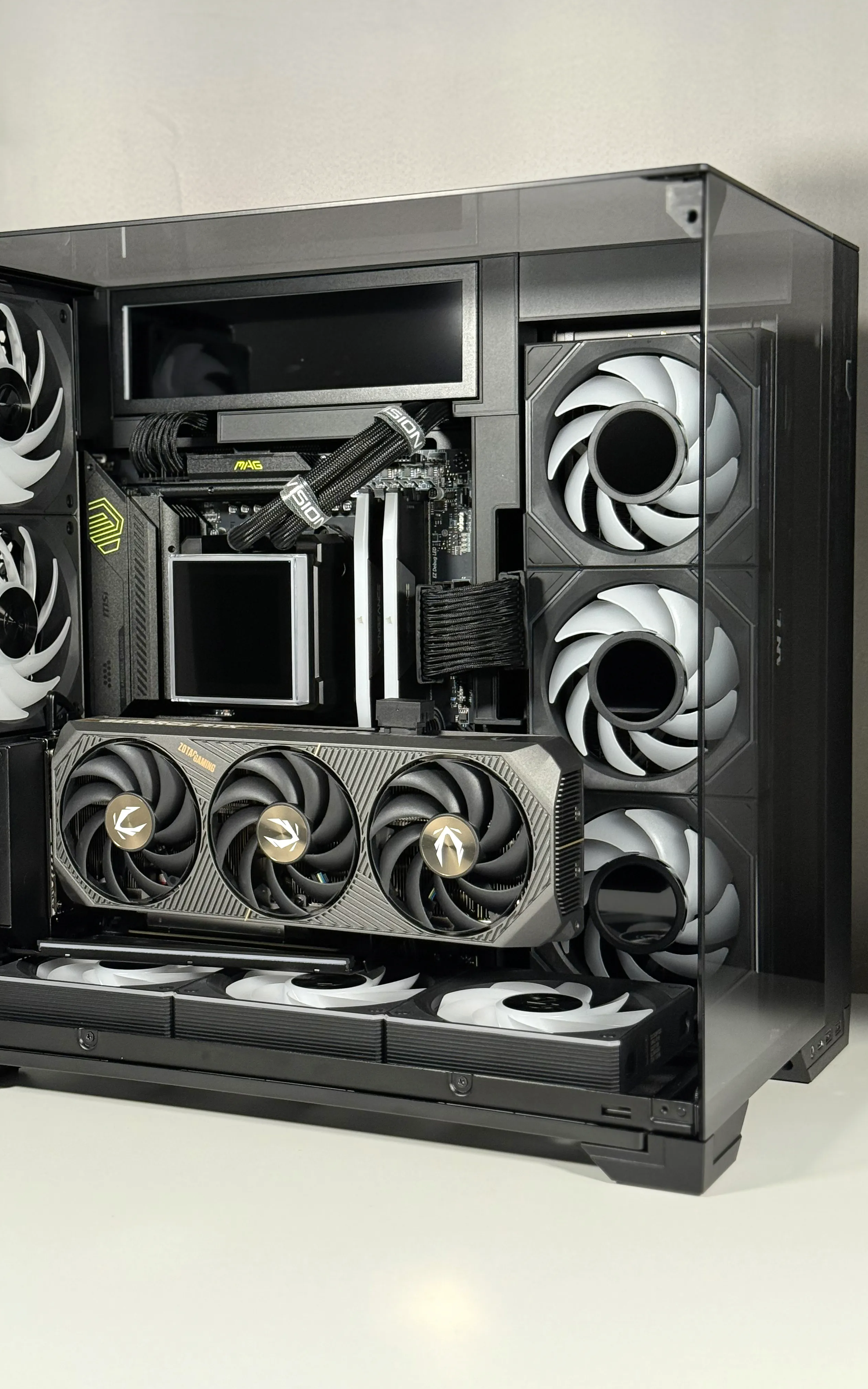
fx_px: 1931
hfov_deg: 25.3
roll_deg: -0.1
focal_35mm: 51
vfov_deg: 39.6
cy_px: 695
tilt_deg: -2.2
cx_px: 366
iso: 250
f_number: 1.78
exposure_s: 1/60
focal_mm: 6.76
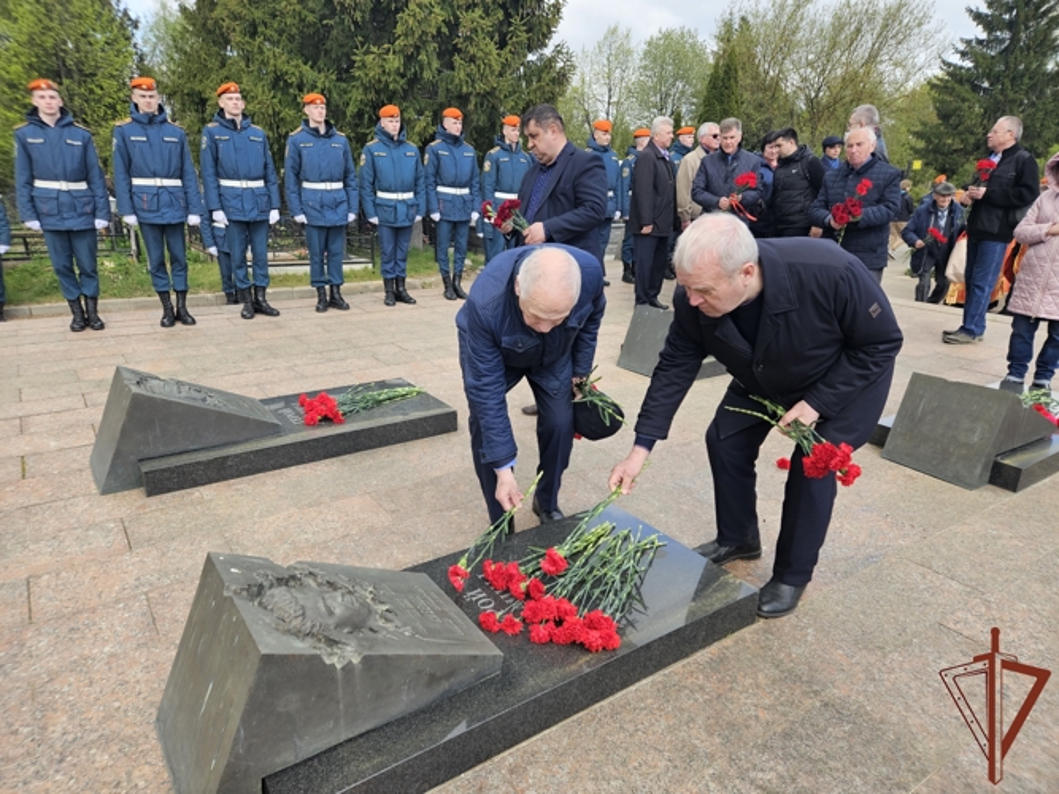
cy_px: 397
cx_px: 530
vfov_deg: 58.9
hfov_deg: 73.9
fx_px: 704
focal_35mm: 23
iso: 32
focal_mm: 5.4
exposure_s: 1/554
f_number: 1.8
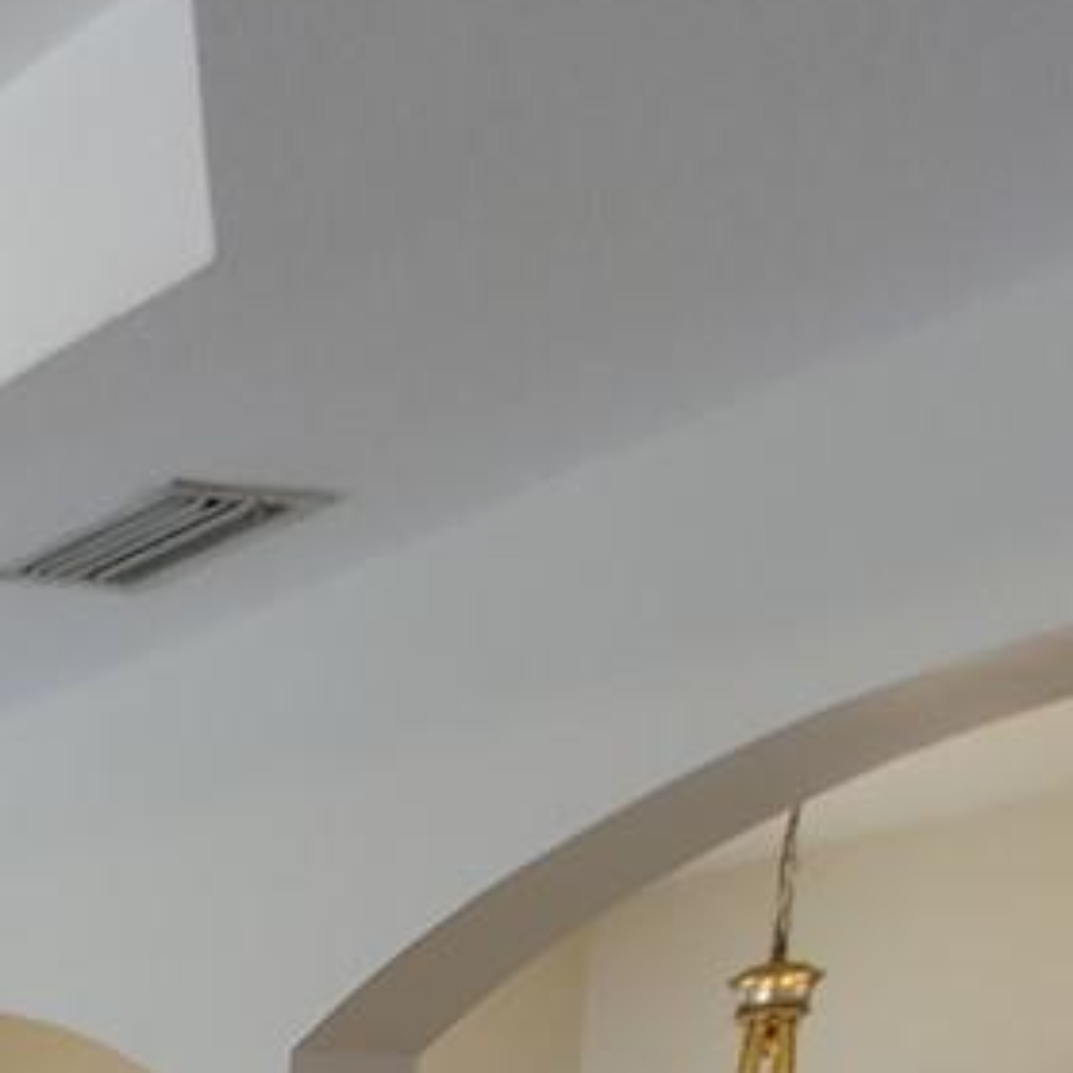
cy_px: 2004
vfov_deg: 17.7
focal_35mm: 76
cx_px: -927
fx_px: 2665
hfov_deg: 17.7
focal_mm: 1.78
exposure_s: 1/40
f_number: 1.9
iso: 100
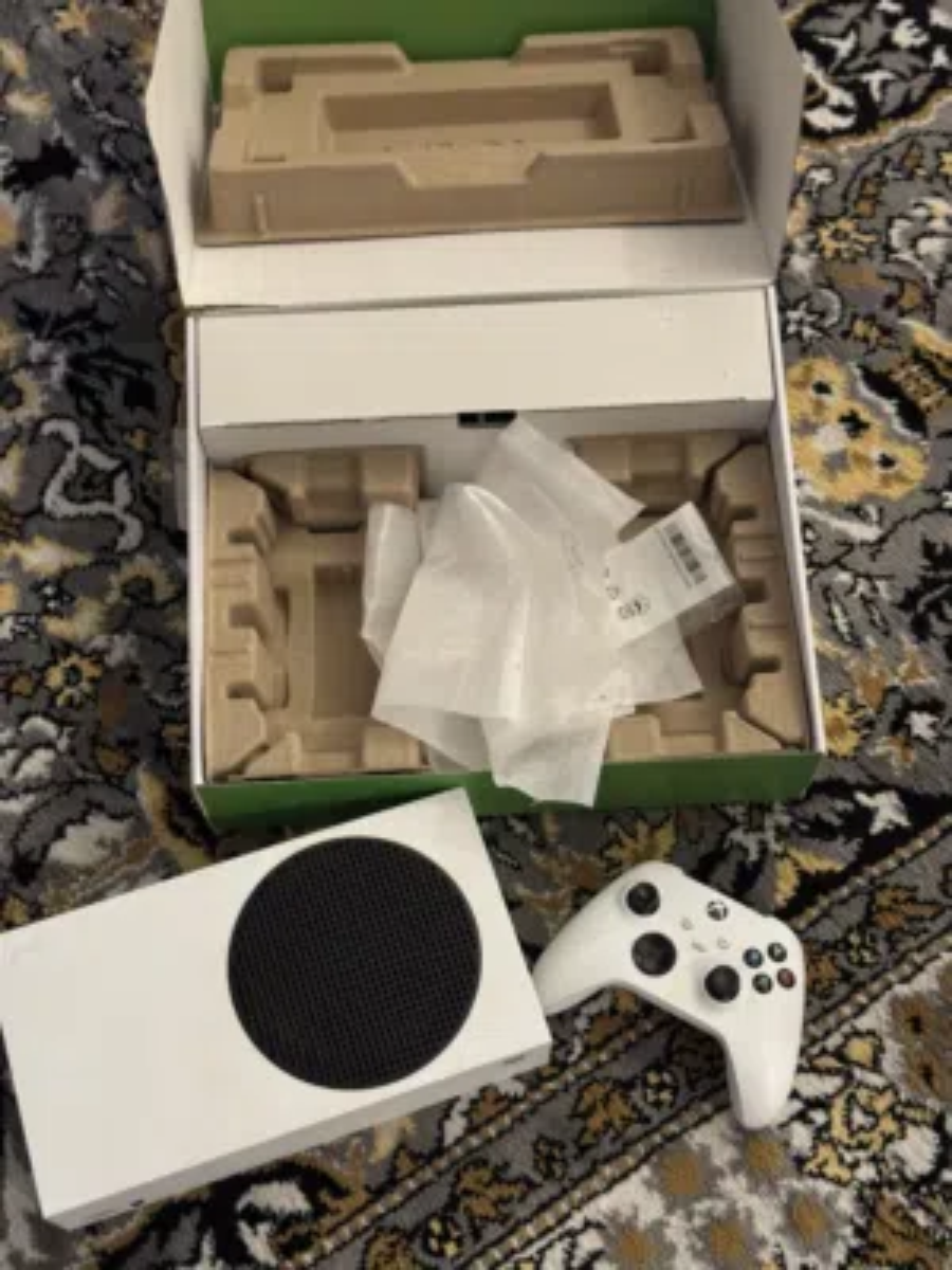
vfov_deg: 39.7
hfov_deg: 30.3
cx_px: 476
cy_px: 635
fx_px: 1760
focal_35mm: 48
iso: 400
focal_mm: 6.76
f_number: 1.78
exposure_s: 1/25
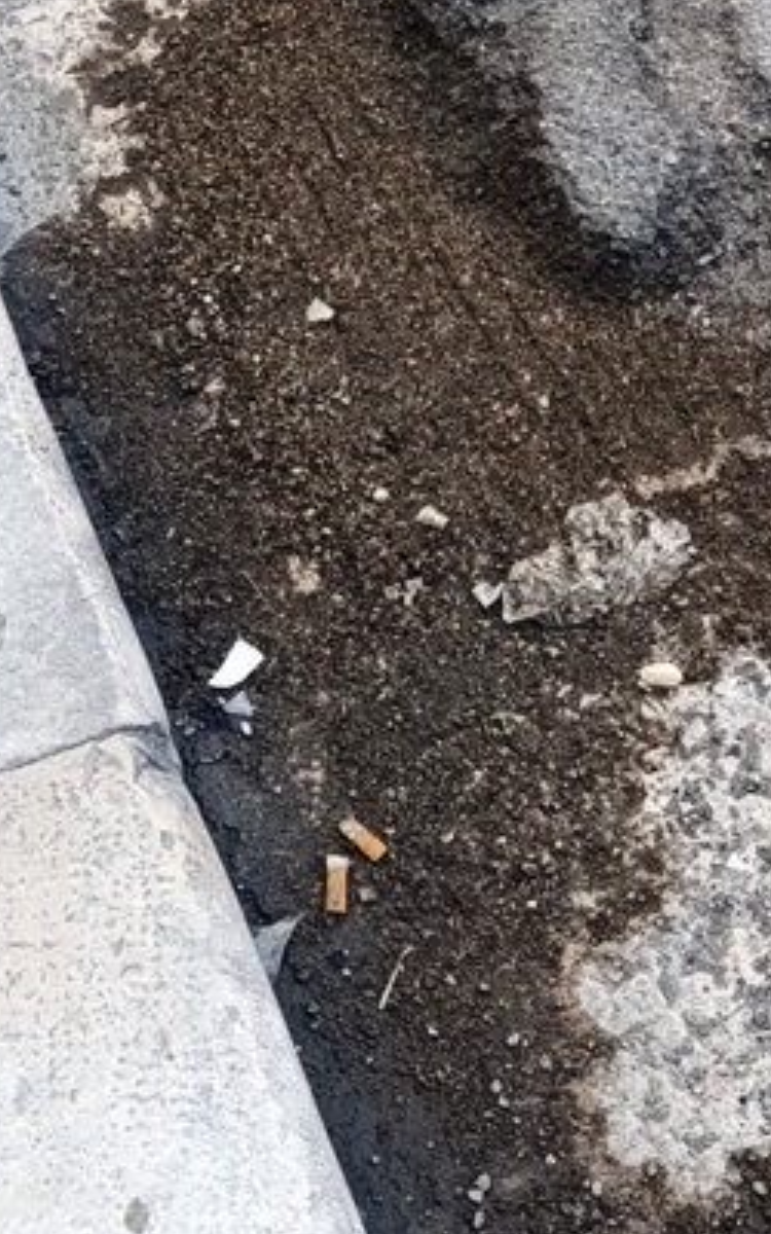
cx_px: 534
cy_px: 153
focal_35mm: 74
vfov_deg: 27.0
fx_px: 2488
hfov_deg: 17.6
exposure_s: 1/100
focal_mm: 6.14
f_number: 1.6
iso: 160
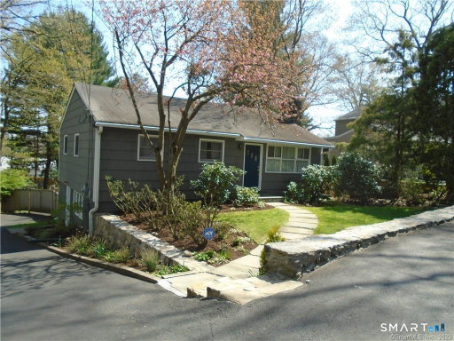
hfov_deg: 67.3
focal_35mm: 26
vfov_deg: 53.1
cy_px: 170
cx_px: 227
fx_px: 341
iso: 100
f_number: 3.2
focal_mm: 4.6
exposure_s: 1/500
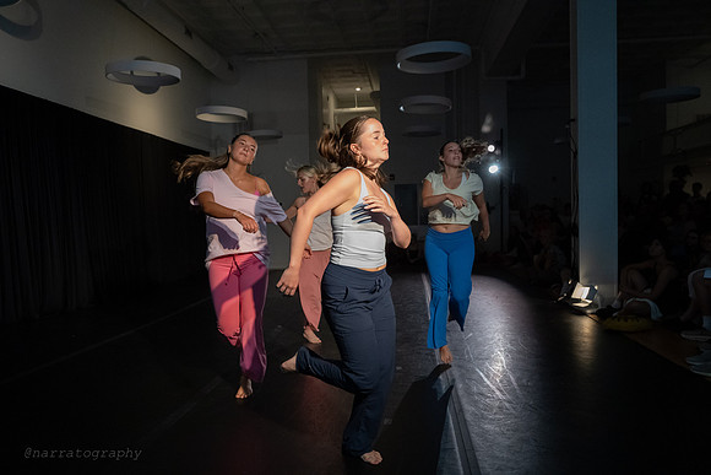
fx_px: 553
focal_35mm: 28
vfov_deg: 46.4
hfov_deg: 65.5
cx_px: 356
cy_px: 238
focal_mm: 28
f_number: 5
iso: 6400
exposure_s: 1/400
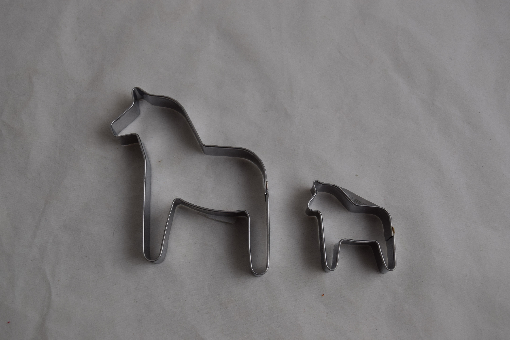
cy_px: 170
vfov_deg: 29.9
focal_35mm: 45
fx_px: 637
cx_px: 255
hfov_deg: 43.6
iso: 400
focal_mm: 30
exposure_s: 1/160
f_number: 6.3
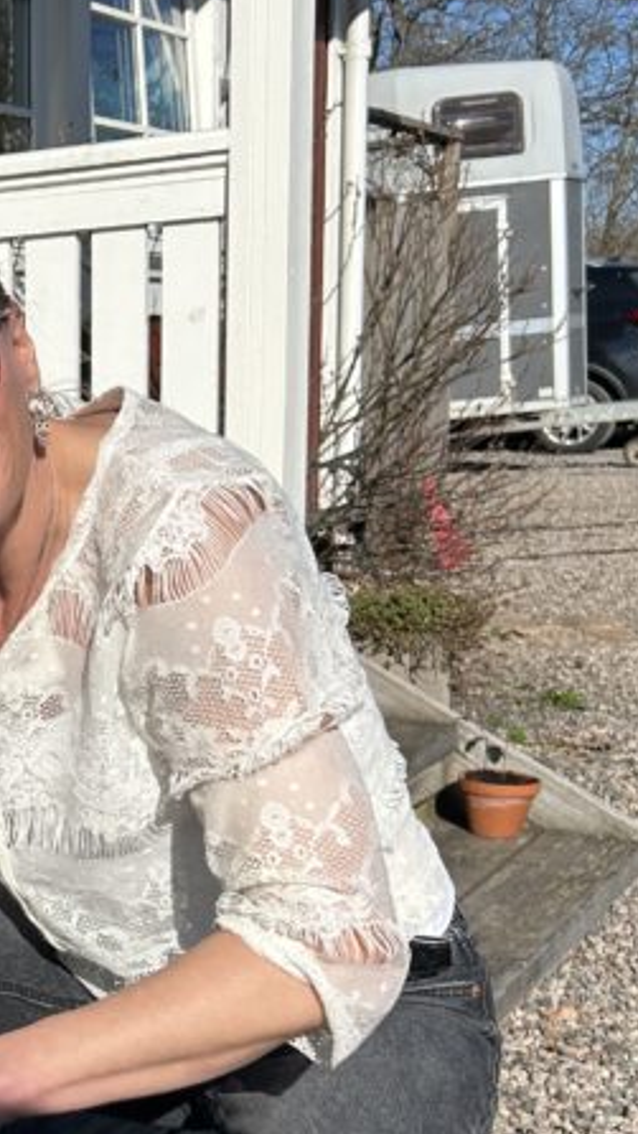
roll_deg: +2.2
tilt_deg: -10.7
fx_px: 1954
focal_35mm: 65
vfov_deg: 32.0
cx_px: -328
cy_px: 773
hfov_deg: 16.8
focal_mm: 5.7
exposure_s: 1/5319
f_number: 1.5
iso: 50
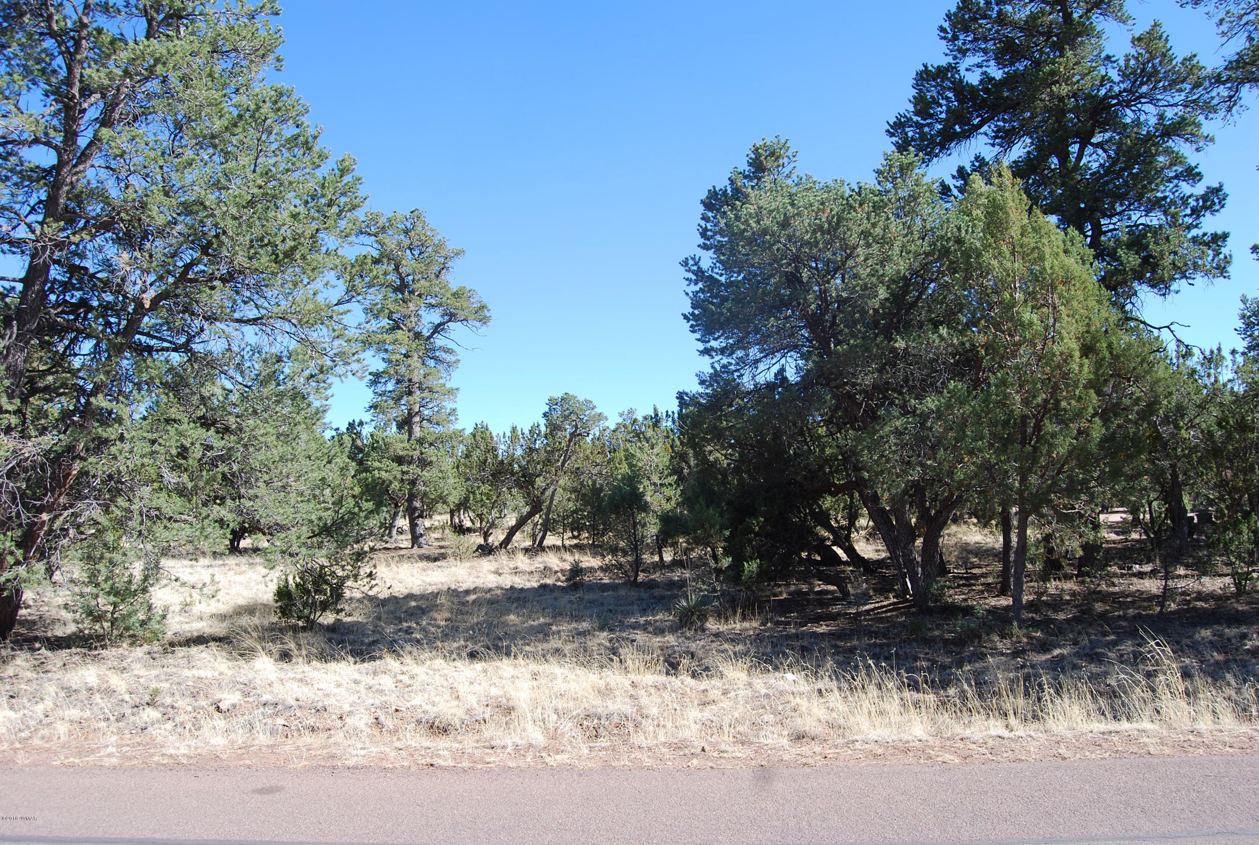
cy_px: 422
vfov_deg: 48.1
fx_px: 946
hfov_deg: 67.3
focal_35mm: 27
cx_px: 630
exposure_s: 1/160
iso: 100
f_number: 6.3
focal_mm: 18
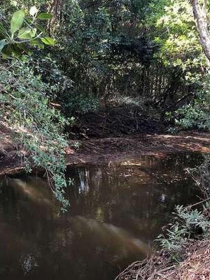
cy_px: 144
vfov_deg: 46.8
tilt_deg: -10.9
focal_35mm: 40
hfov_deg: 35.9
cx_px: 96
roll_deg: -0.5
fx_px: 324
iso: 40
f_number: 1.8
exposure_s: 1/20
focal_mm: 3.99
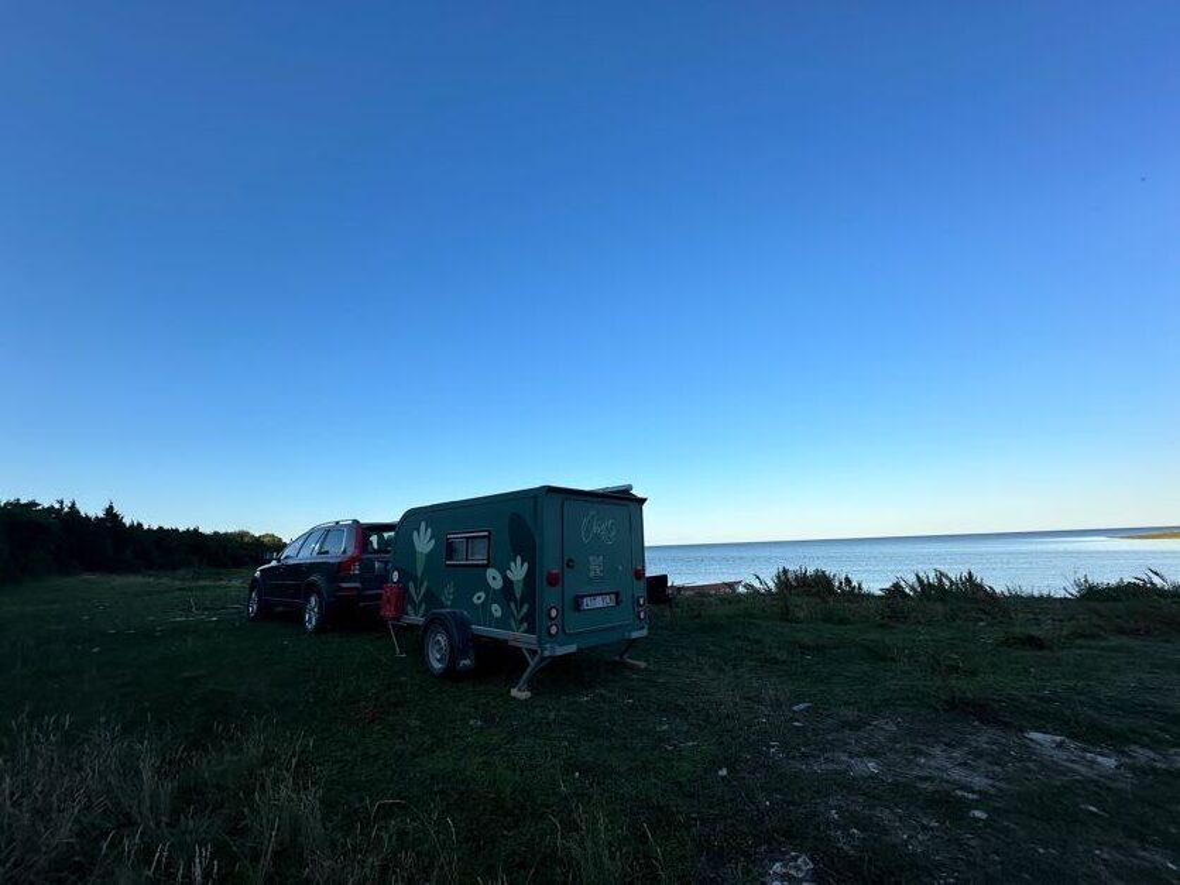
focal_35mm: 14
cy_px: 442
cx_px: 590
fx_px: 477
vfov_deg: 85.7
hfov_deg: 102.1
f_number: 2.2
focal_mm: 2.22
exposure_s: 1/1416
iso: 50
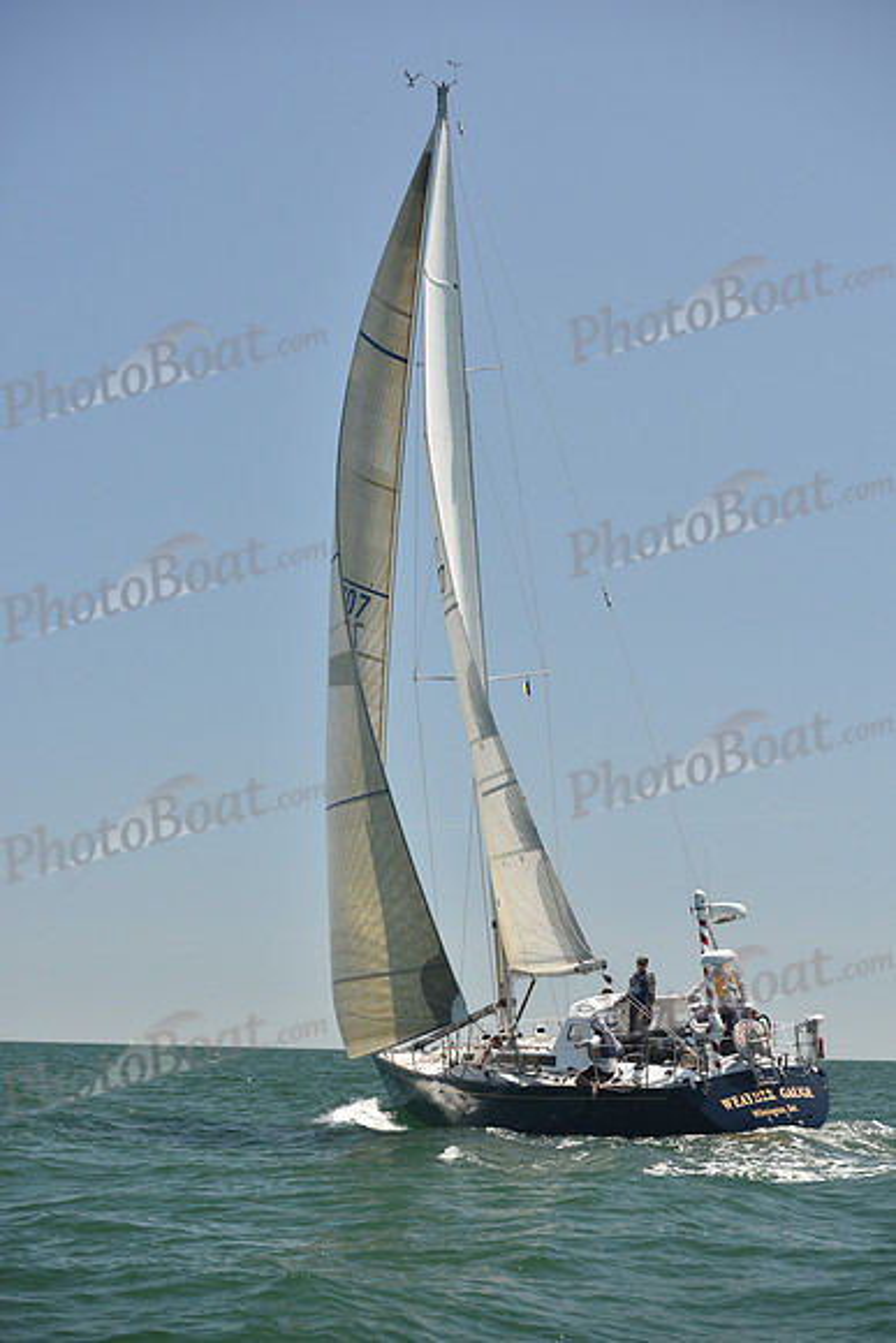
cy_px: 672
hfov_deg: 19.5
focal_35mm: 70
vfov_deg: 28.8
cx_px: 448
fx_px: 2612
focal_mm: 70
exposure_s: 1/800
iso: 250
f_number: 4.5
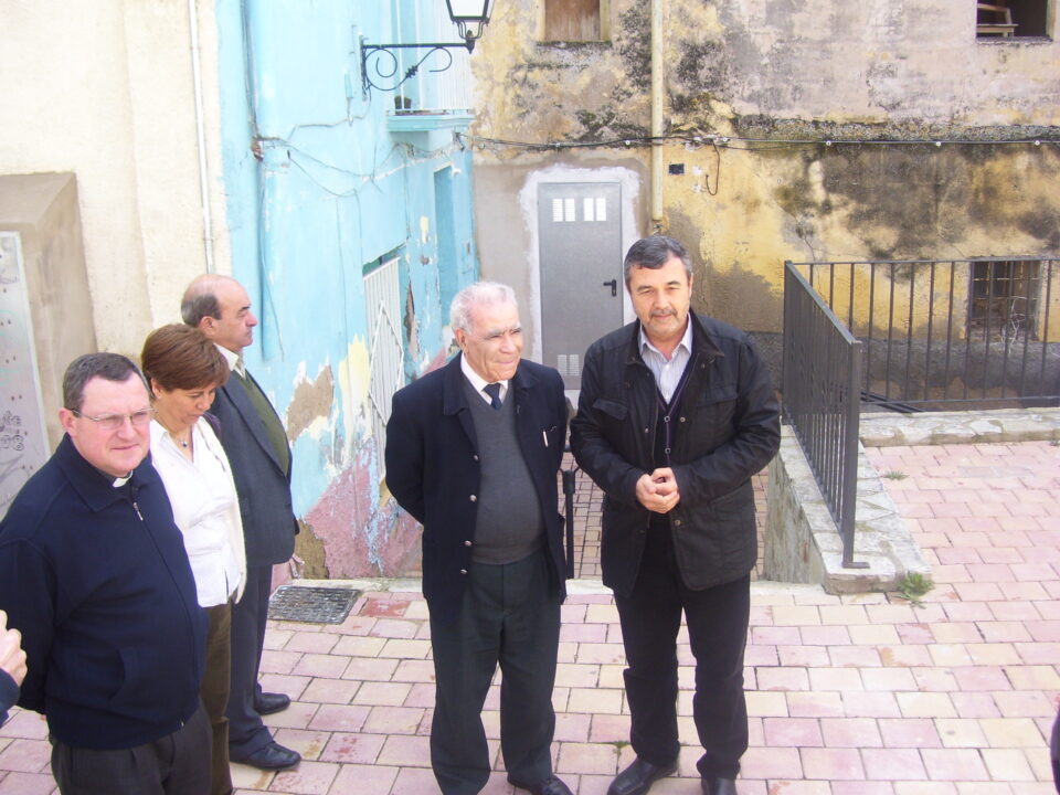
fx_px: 1133
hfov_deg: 50.1
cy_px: 398
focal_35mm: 37
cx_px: 530
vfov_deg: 38.7
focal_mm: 6
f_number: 2.7
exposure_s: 1/350
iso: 80
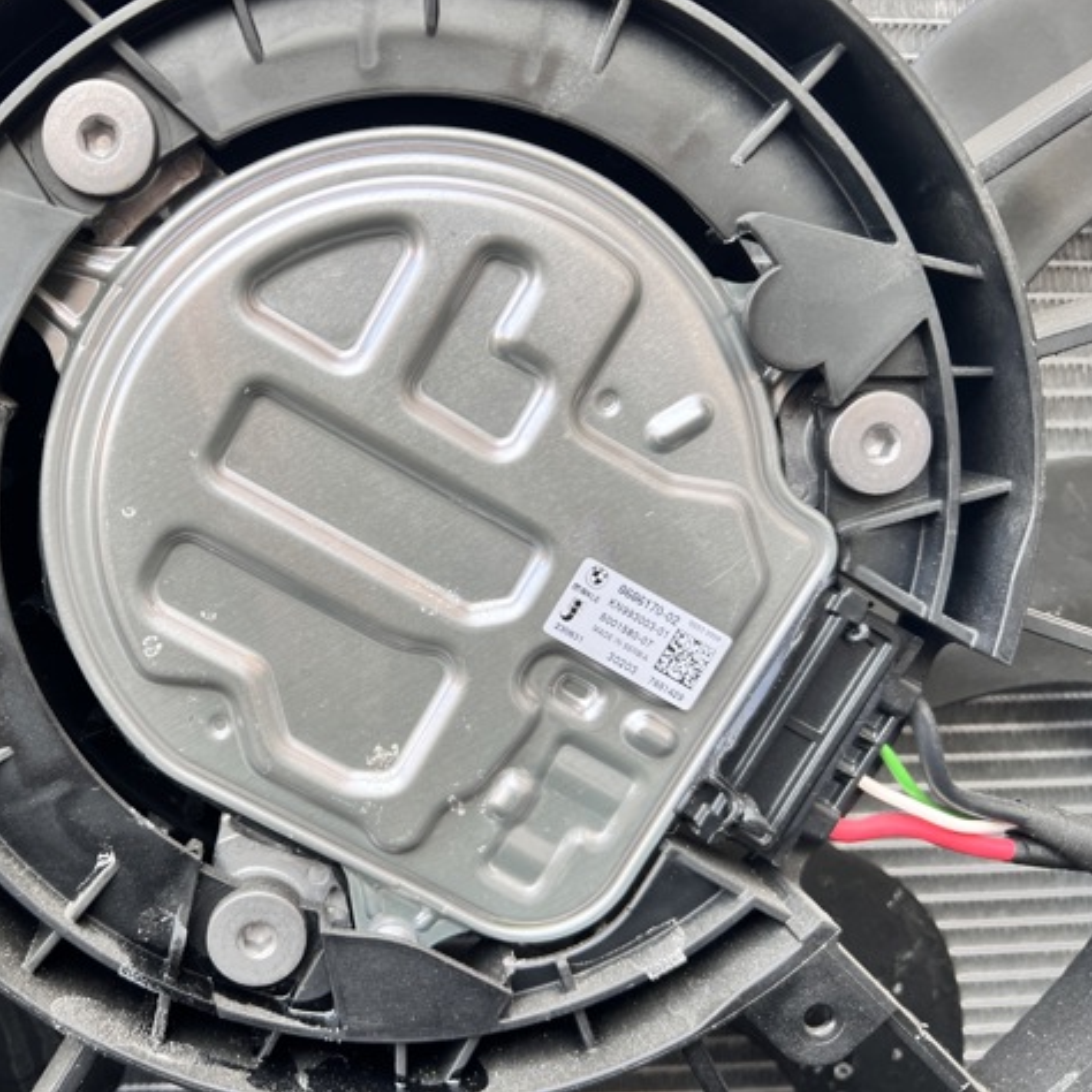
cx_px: 364
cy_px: 543
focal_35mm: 31
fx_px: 1106
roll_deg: +1.3
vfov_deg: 52.5
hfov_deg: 51.6
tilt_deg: -5.7
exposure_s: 1/121
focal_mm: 5.7
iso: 40
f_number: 1.5
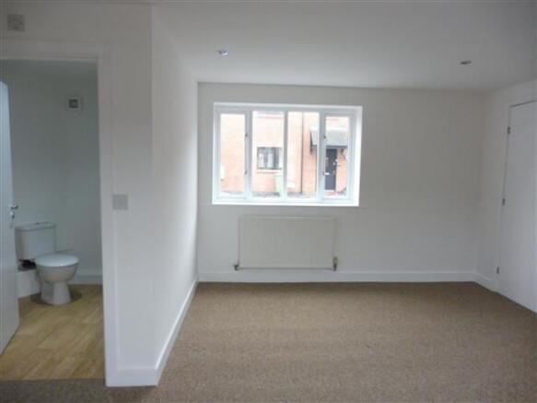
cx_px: 268
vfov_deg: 56.8
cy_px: 202
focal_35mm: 24
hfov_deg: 71.6
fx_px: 372
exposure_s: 1/60
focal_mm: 4.3
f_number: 3.3
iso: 400
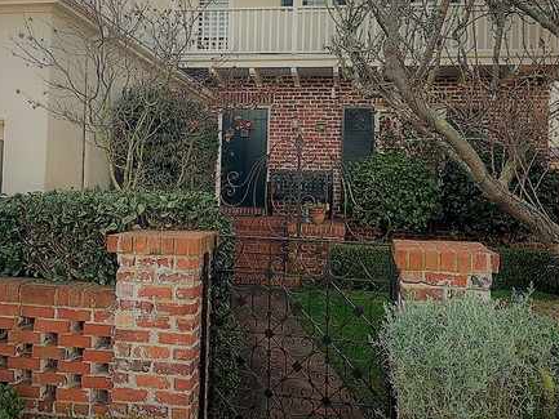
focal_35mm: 36
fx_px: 582
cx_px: 256
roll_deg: -1.3
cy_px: 162
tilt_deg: +1.5
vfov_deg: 39.5
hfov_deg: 51.3
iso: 25
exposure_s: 1/150
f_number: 1.8
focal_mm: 4.25
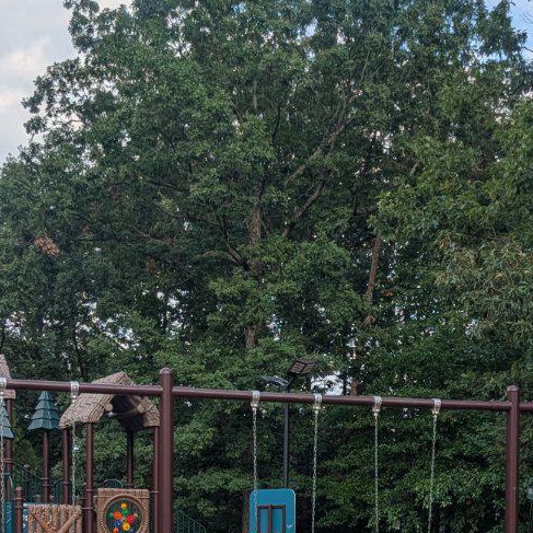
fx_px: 1167
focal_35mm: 67
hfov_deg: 25.7
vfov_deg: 24.4
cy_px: 545
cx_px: 271
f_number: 1.68
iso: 20
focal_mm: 6.9
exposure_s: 1/876
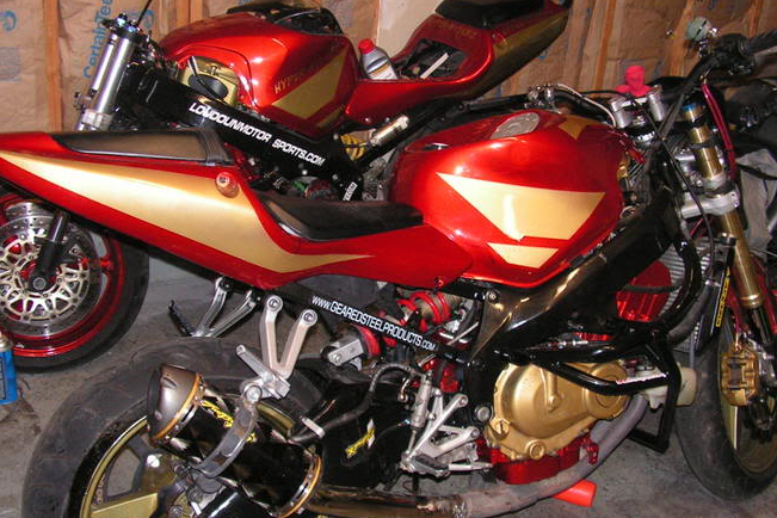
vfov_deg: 29.2
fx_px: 993
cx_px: 396
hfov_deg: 42.7
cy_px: 290
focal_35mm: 46
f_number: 3.2
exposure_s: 1/40
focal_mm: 6
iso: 200
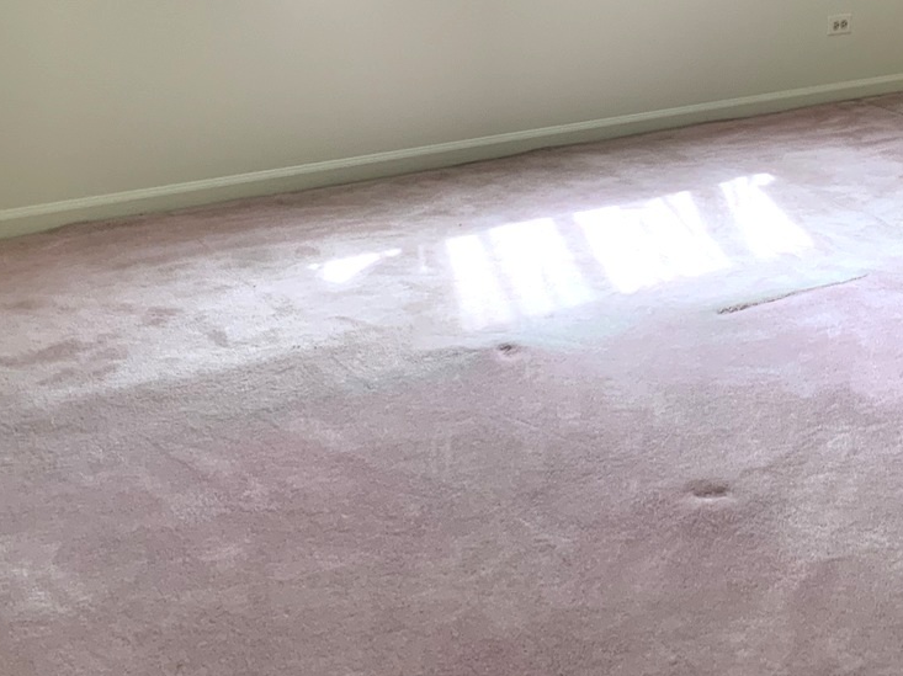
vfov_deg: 24.9
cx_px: 817
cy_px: 74
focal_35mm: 57
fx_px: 1486
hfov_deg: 32.1
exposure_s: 1/60
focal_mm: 3
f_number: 1.8
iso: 50
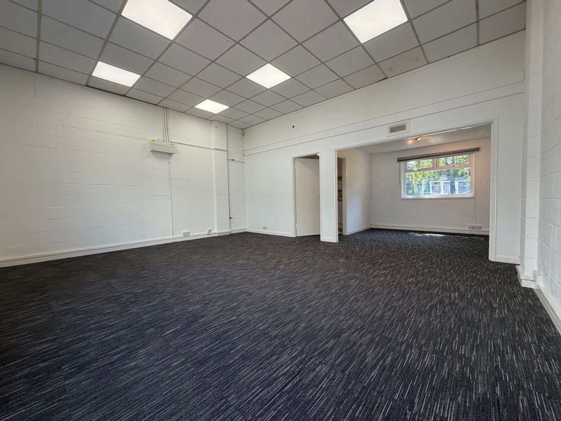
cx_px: 280
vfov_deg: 85.7
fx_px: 227
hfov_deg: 102.1
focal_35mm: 14
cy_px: 210
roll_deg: +1.6
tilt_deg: -1.3
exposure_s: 1/100
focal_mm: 2.22
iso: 80
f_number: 2.2
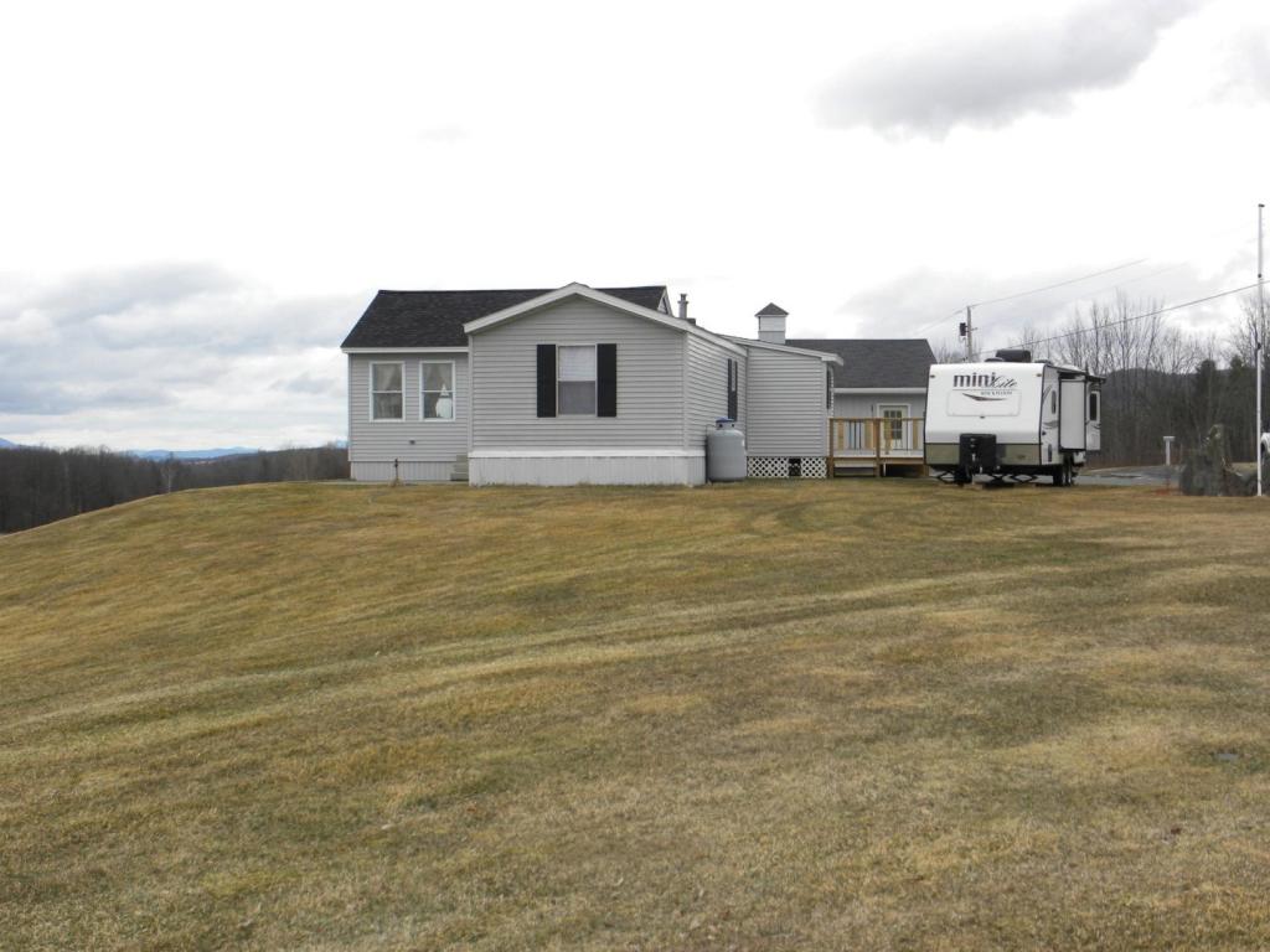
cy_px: 476
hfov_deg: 36.8
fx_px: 1908
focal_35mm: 52
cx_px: 635
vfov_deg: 28.0
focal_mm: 9.2
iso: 64
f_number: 5
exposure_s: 1/179
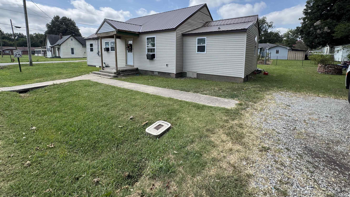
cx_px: 172
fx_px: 148
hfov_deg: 99.4
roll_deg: -0.4
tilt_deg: -6.4
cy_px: 69
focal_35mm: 16
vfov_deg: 65.7
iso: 50
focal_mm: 2.22
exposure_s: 1/879
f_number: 2.2
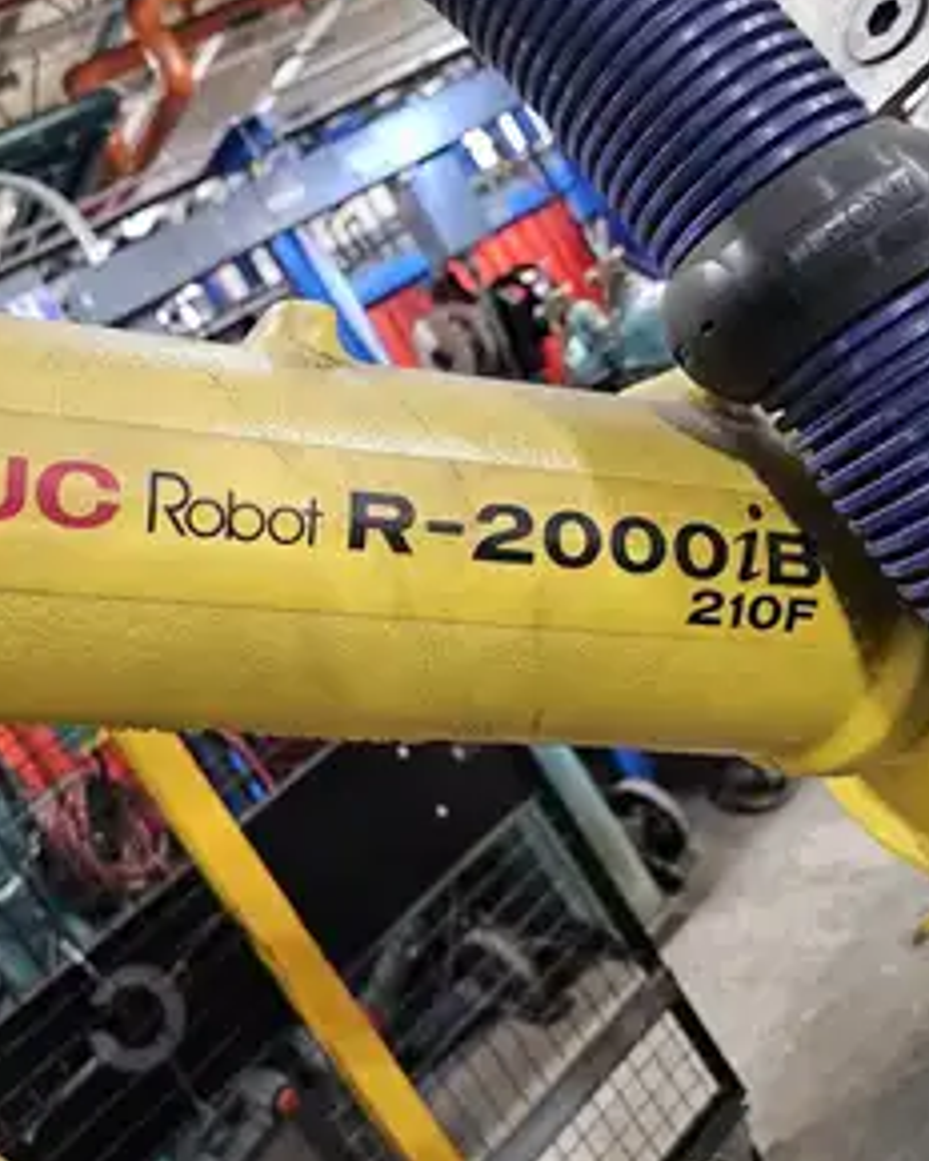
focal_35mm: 31
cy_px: 568
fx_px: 1065
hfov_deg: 46.0
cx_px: 272
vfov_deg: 57.2
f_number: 1.7
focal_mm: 6.3
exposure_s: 1/120
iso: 1000
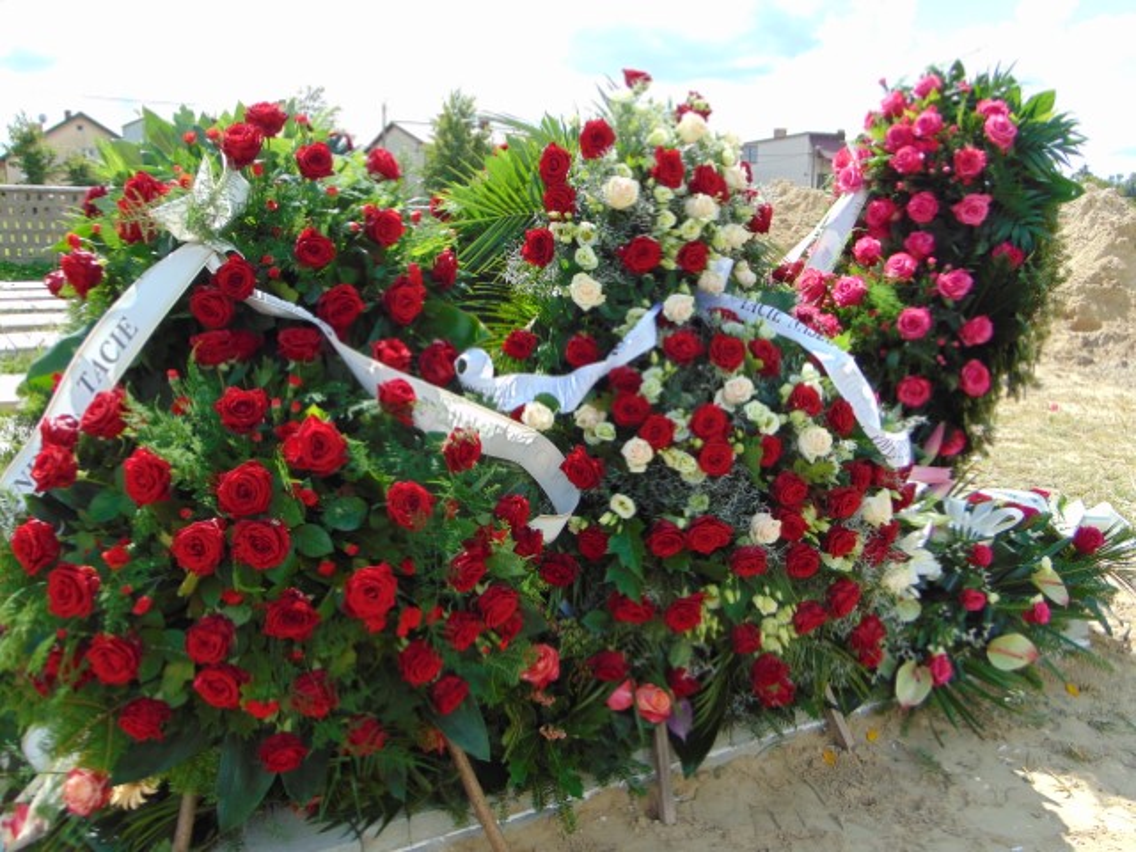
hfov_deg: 55.4
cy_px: 426
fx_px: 1083
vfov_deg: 42.9
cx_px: 568
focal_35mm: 33
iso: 80
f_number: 3.2
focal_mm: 5.8
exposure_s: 1/500
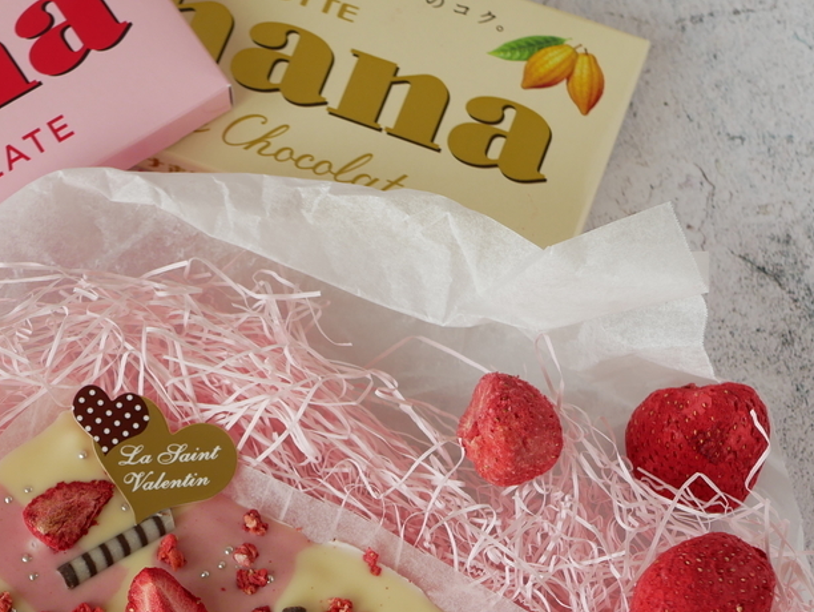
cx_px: 185
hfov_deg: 19.8
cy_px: 536
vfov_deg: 15.0
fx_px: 2306
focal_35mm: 98
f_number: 4
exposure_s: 1/125
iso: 200
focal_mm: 25
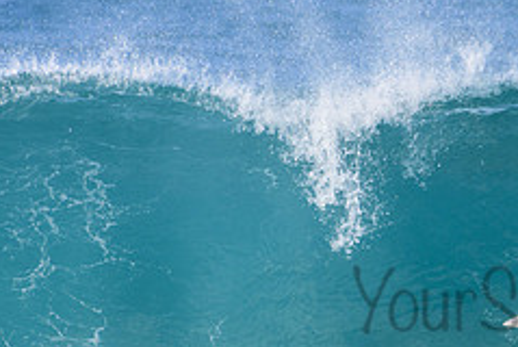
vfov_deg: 0.8
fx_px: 26191
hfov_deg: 1.1
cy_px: 281
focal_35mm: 1818
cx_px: 577
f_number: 5.6
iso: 360
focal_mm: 500
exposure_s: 1/2000
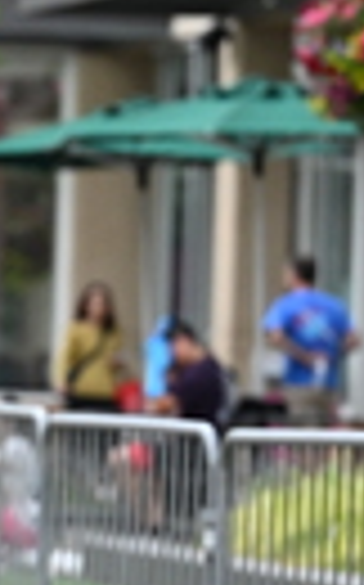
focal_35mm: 396
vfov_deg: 5.3
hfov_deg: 3.3
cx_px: -411
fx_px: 6299
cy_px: 315
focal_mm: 92
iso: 1600
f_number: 2.8
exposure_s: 1/5000
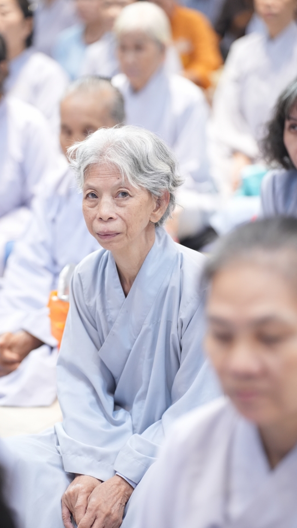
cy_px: 265
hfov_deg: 10.5
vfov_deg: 18.5
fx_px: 1623
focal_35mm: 116
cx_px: 130
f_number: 2.8
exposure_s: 1/160
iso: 3200
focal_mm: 110
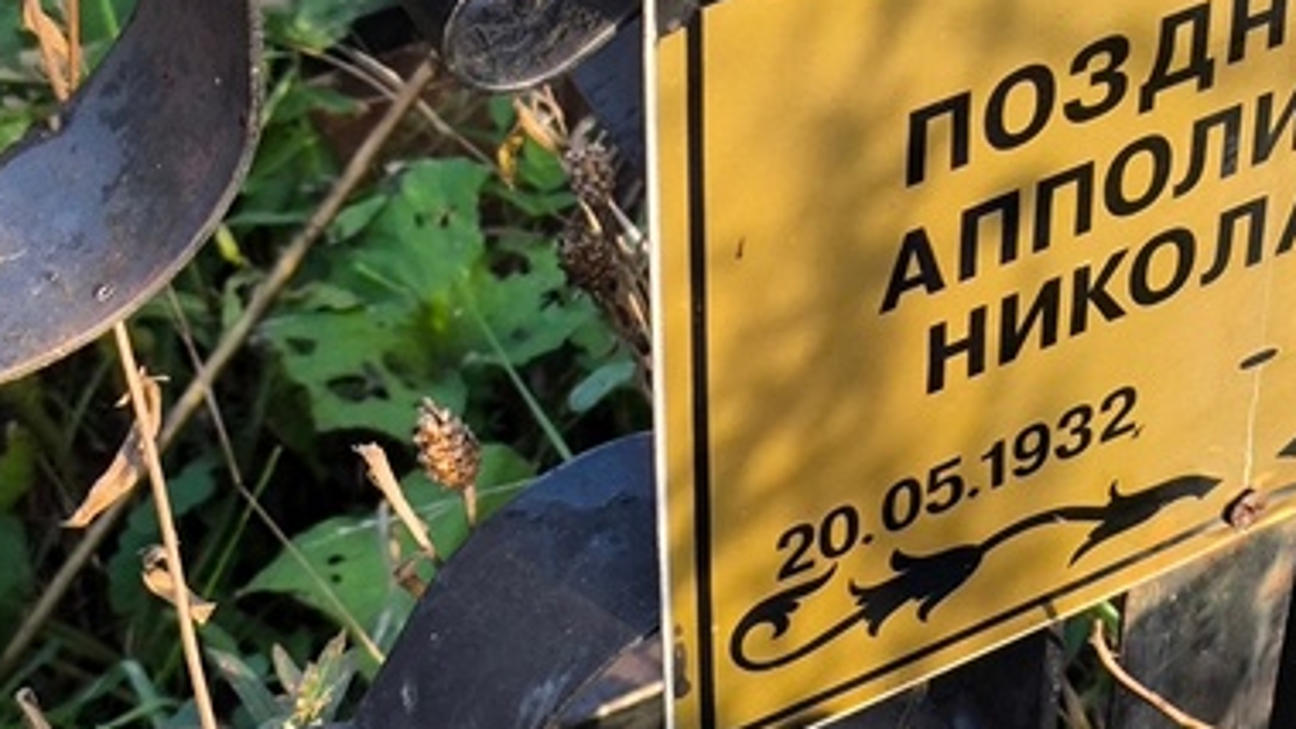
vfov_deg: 10.5
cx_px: 993
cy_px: 216
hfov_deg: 18.5
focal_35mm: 115
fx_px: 3951
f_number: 1.7
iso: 50
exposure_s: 1/186
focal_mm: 4.71
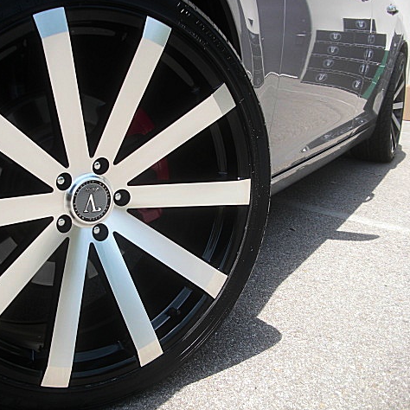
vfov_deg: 39.2
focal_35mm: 43
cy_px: 203
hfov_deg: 38.9
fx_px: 576
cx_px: 154
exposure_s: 1/400
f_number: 2.8
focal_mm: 6.3
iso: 50
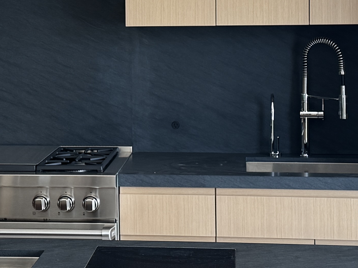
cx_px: 120
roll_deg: +0.6
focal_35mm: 98
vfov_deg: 15.0
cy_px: 39
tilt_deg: -2.1
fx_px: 1013
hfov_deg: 20.0
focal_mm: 6.76
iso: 80
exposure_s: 1/287
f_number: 1.78
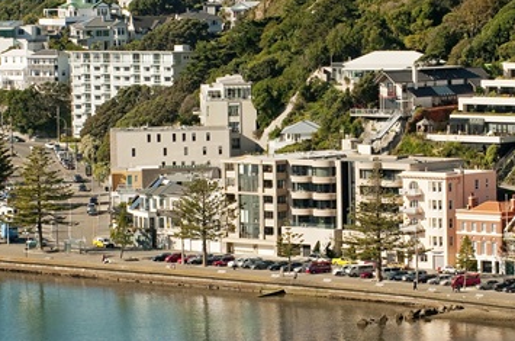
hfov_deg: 9.4
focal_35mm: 219
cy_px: 229
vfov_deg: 6.2
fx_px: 3126
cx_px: 309
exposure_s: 1/500
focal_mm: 70
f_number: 11
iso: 400
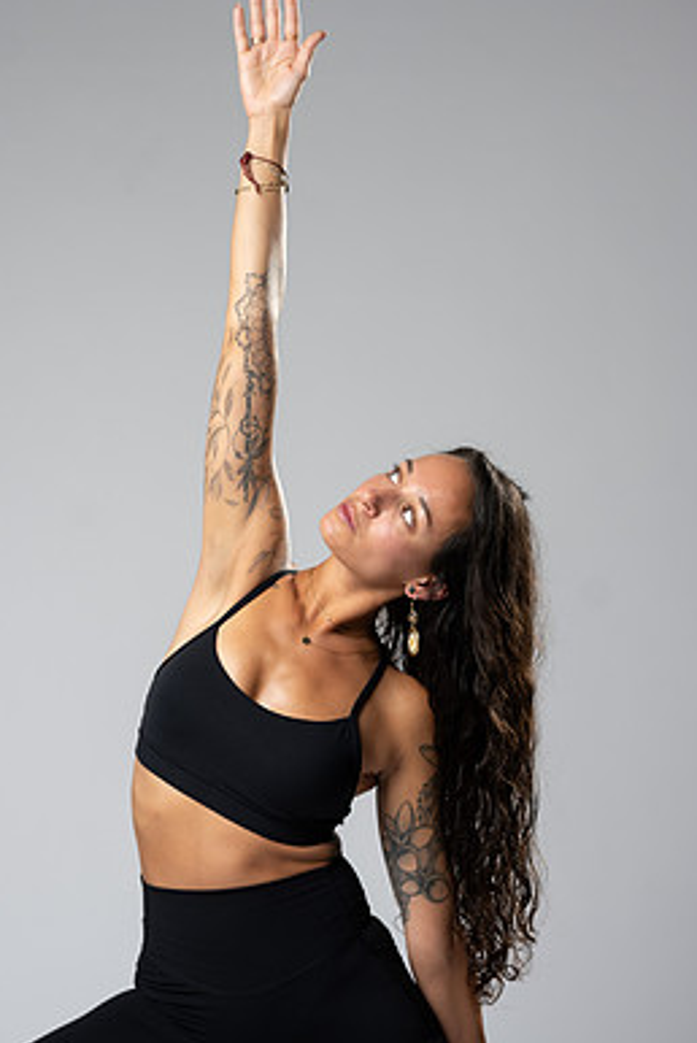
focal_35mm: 99
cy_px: 530
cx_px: 308
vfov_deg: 20.6
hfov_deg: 13.8
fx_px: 2870
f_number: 3.2
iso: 200
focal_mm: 85
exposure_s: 1/160
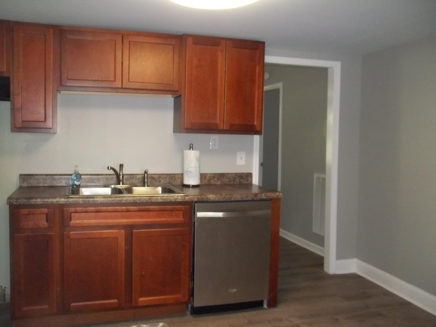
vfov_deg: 42.9
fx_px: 416
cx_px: 218
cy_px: 164
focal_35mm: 33
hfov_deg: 55.4
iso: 320
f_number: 3.3
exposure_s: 1/60
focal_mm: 5.9
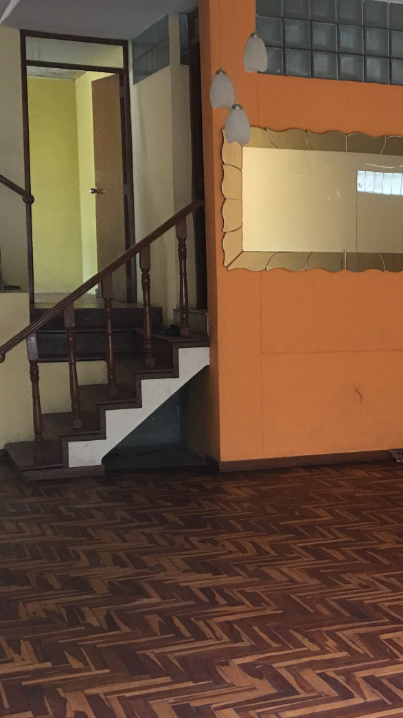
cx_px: 526
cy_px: 389
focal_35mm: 62
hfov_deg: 18.1
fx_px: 1178
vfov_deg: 33.8
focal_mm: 4.15
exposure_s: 1/15
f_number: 2.2
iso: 50
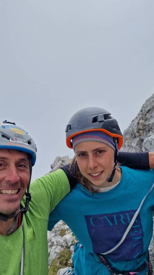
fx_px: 189
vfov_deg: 71.9
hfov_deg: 44.3
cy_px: 136
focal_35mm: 26
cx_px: 68
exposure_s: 1/1736
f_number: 1.8
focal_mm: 6.4
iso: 50
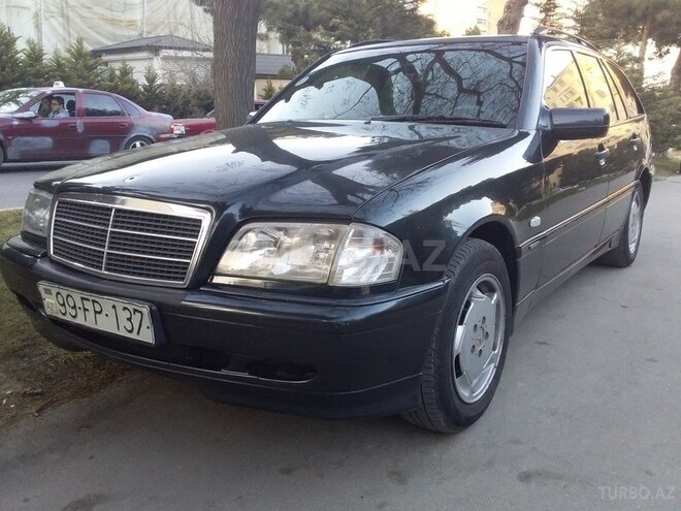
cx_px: 340
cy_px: 256
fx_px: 610
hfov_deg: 58.4
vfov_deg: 45.4
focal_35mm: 31
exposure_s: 1/50
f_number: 2.2
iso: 100
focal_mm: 3.3
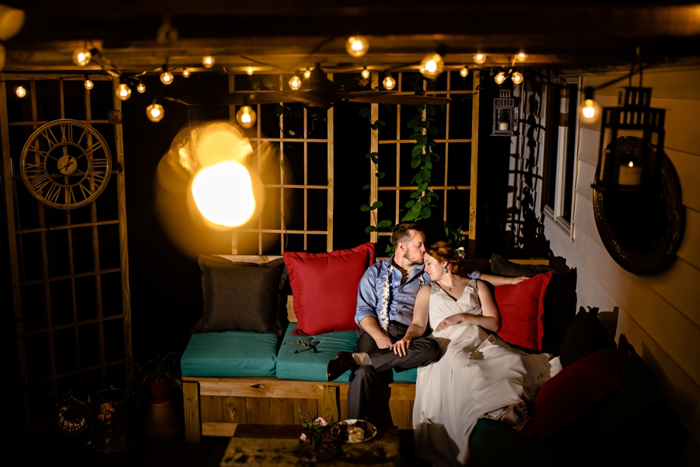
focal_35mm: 35
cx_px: 350
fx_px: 681
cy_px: 234
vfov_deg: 37.9
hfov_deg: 54.4
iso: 500
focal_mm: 35
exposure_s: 1/200
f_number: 2
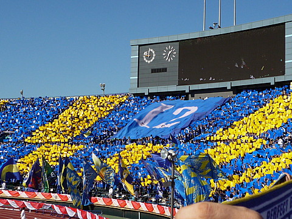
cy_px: 110
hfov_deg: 24.7
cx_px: 146
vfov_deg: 18.7
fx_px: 666
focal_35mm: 79
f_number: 5.6
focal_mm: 7.8
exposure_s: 1/800
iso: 100
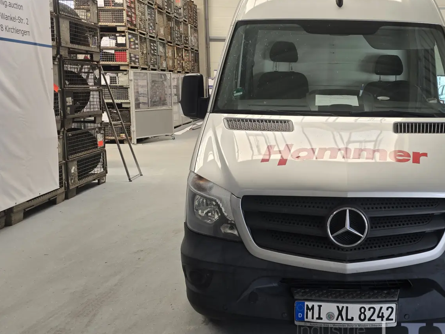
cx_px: 320
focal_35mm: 39
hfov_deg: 46.6
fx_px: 501
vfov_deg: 36.8
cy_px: 154
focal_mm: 6.3
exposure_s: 1/180
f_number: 1.7
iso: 64
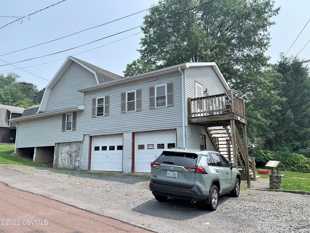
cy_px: 116
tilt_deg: +9.4
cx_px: 155
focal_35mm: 26
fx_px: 233
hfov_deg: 67.3
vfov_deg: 53.1
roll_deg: +0.8
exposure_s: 1/2114
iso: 25
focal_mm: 4.25
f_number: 1.8
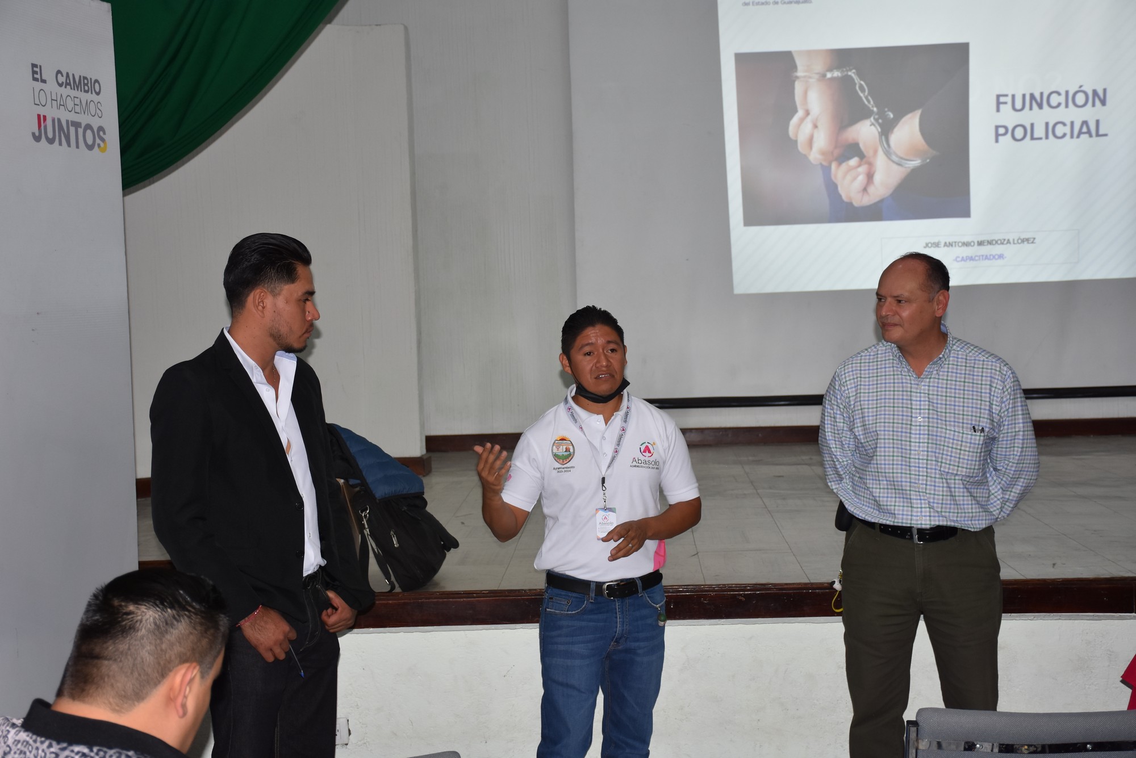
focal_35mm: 57
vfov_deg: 23.8
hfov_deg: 35.0
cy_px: 379
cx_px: 568
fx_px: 1799
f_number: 4.2
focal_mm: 38
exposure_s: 1/60
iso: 320
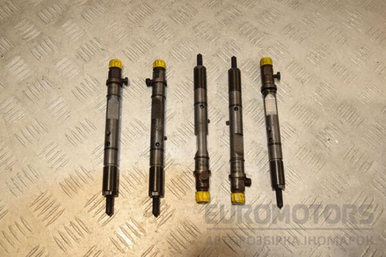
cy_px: 128
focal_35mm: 33
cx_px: 193
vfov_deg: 40.0
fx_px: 354
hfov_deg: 57.2
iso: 800
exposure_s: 1/200
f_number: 9
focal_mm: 22
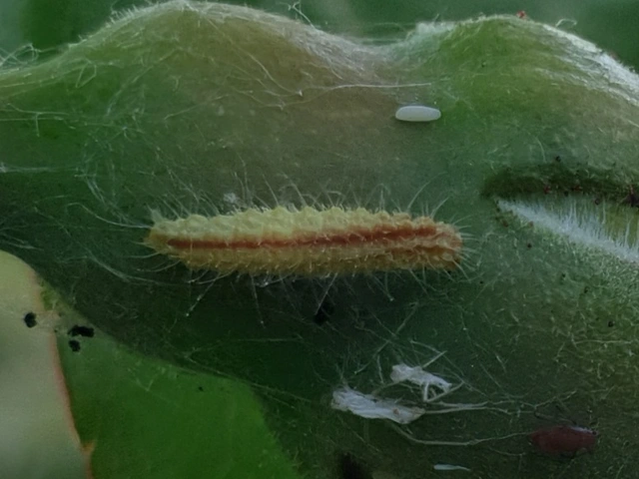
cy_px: 240
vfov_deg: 53.1
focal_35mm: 26
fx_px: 480
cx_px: 320
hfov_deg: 67.3
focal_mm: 4.3
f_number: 2.4
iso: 50
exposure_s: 1/262
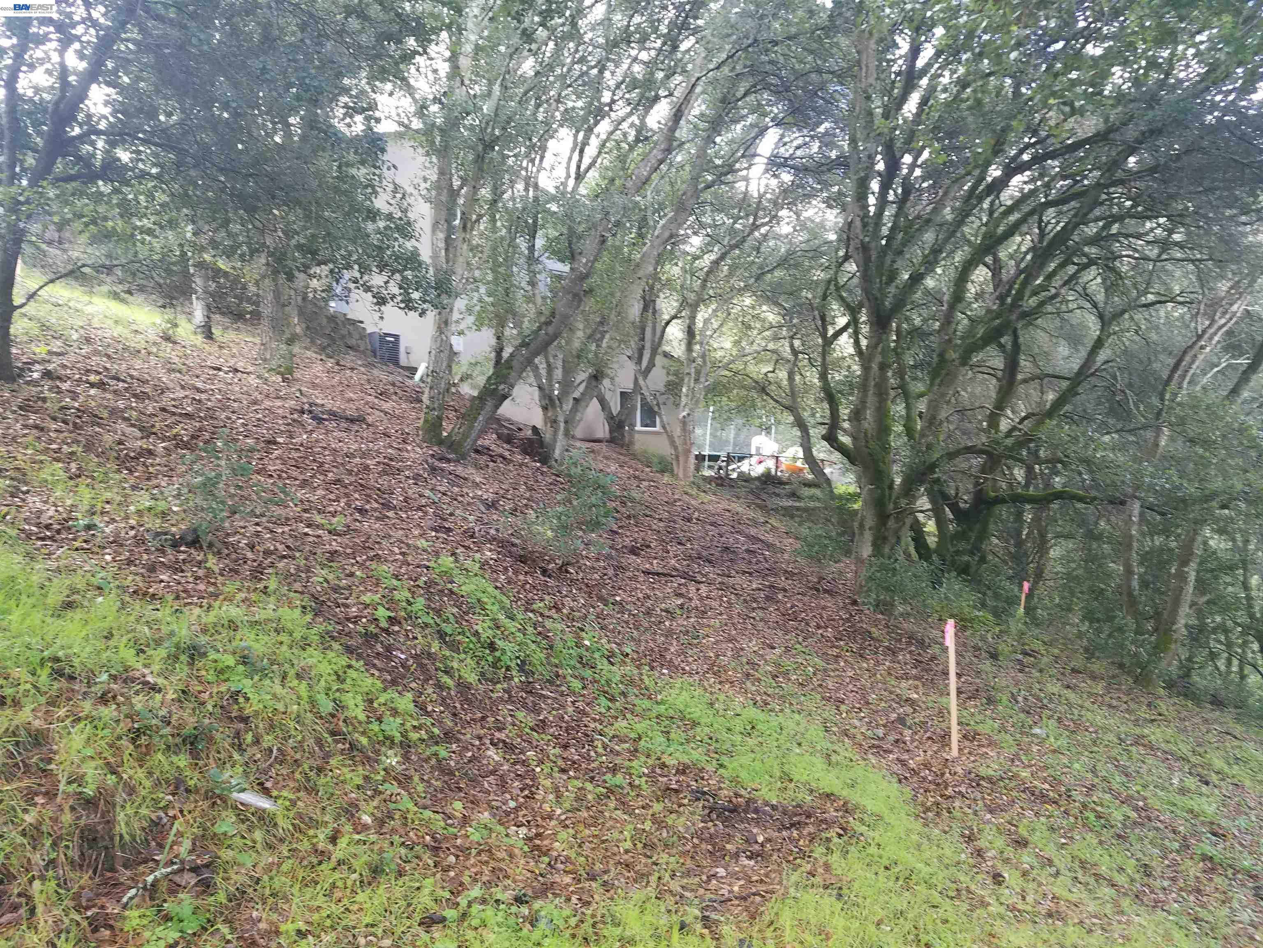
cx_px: 632
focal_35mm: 26
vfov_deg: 53.1
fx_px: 949
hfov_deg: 67.3
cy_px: 474
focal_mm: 4.2
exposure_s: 1/60
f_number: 1.7
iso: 80
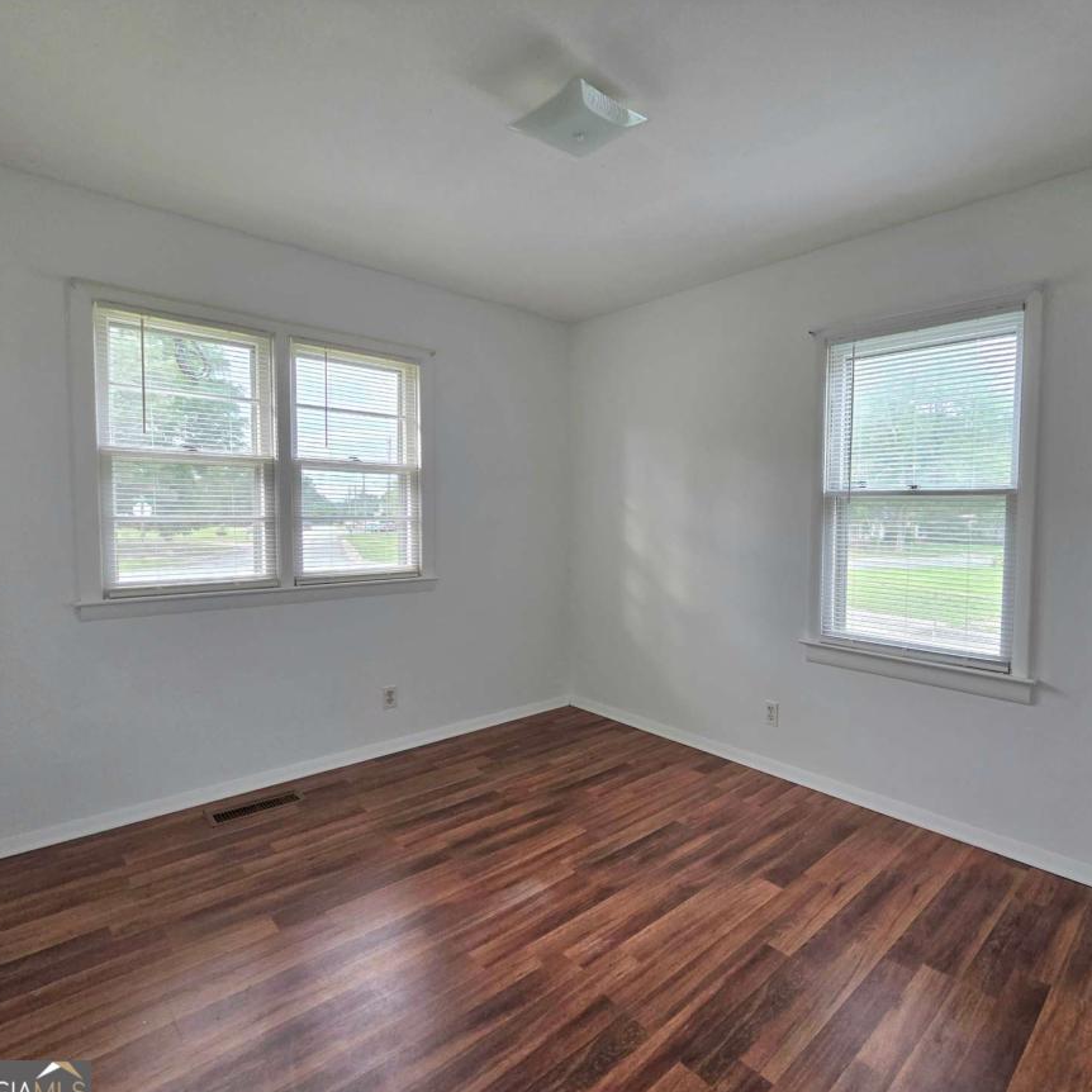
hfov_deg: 85.8
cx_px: 679
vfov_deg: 87.4
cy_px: 547
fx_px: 571
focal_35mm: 16
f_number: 2.2
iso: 250
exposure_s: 1/120
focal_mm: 2.2
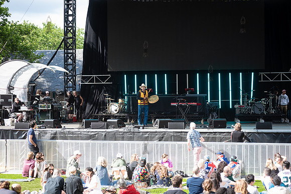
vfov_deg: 17.0
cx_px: 146
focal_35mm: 81
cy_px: 97
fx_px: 651
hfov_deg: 25.2
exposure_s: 1/400
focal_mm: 80
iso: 200
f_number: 4.5
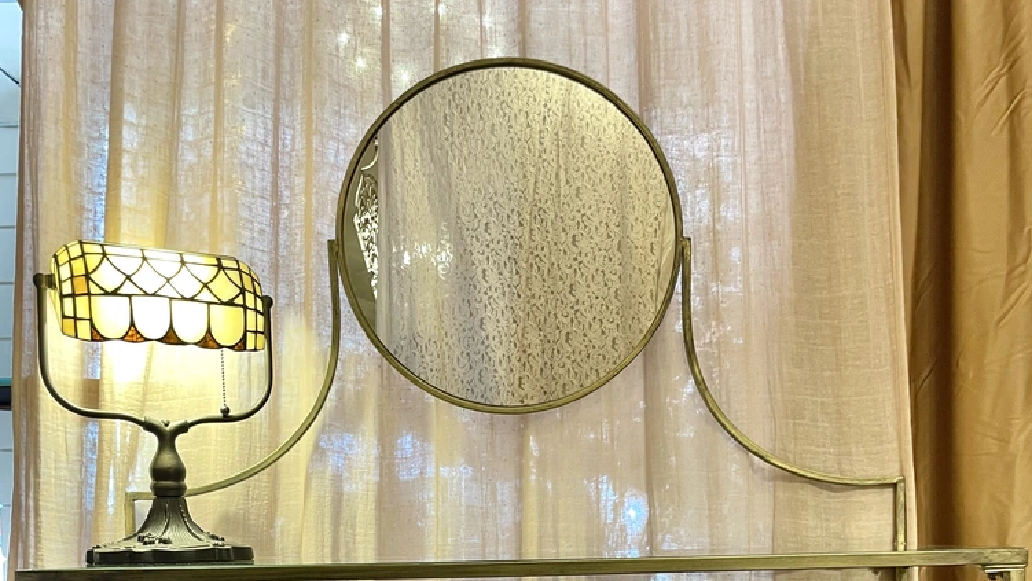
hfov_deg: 52.8
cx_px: 514
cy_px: 643
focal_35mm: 38
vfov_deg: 28.3
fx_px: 1040
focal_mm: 4.2
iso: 100
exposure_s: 1/50
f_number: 1.6
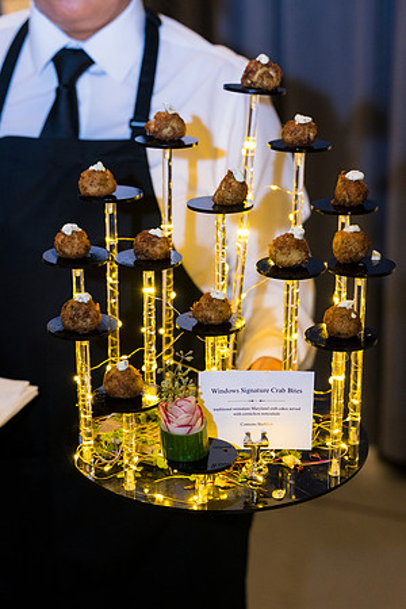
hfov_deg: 21.9
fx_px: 1049
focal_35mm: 62
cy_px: 304
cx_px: 203
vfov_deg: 32.4
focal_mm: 62
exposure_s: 1/80
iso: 1800
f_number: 4
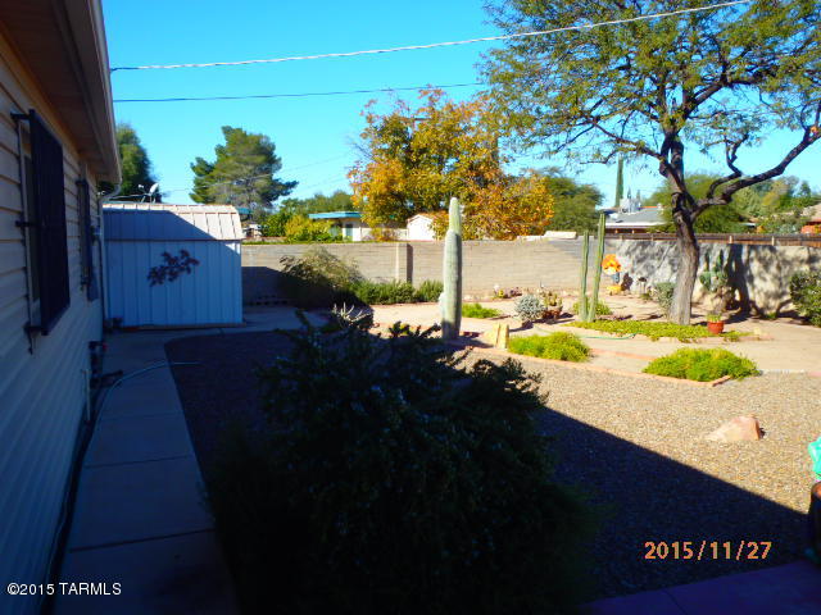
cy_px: 308
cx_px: 410
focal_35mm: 30
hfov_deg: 60.0
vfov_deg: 46.8
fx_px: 712
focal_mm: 5.4
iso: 125
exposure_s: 1/100
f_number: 11
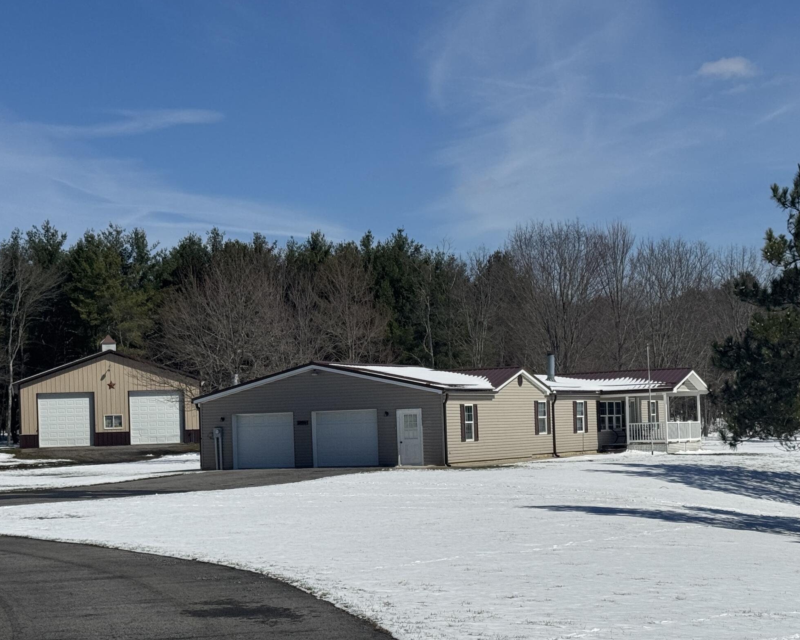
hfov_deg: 26.4
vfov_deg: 21.2
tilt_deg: +0.6
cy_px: 393
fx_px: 1705
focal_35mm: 72
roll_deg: +2.3
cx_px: 352
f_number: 1.78
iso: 80
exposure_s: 1/15385
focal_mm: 6.76
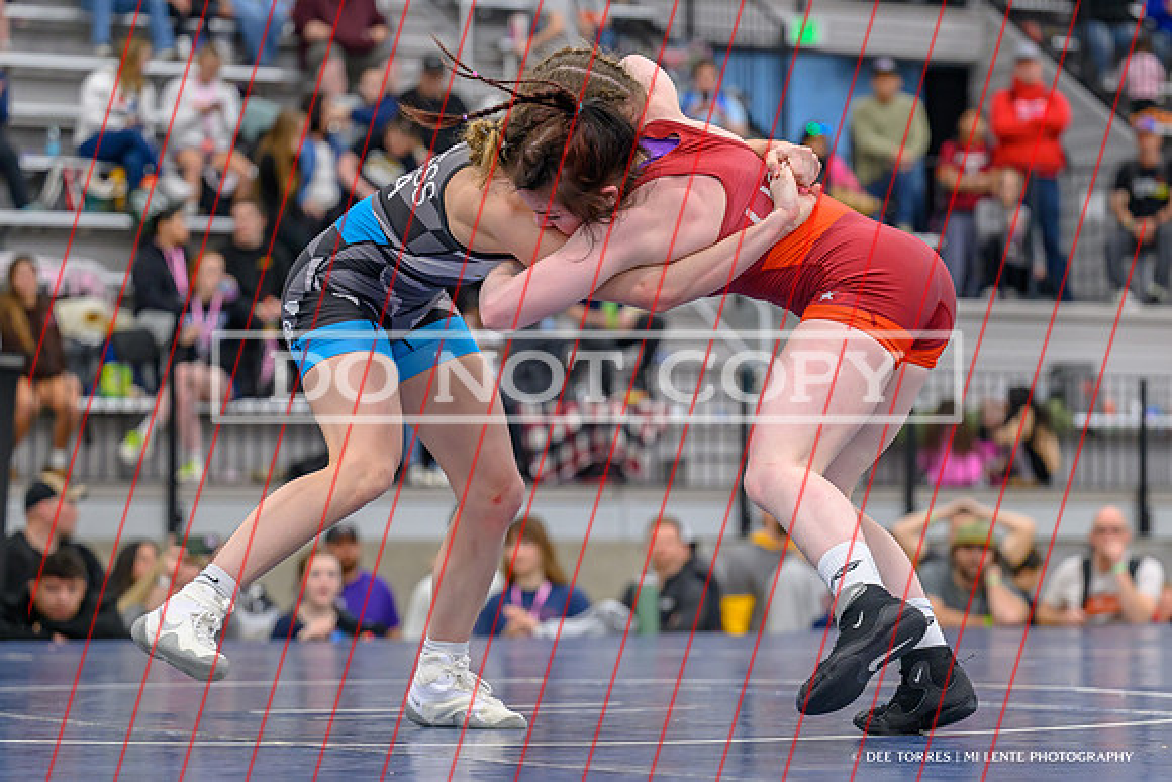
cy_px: 483
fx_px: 4060
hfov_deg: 16.4
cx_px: 592
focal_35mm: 125
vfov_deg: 11.0
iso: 1400
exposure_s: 1/800
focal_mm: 84
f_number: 2.8
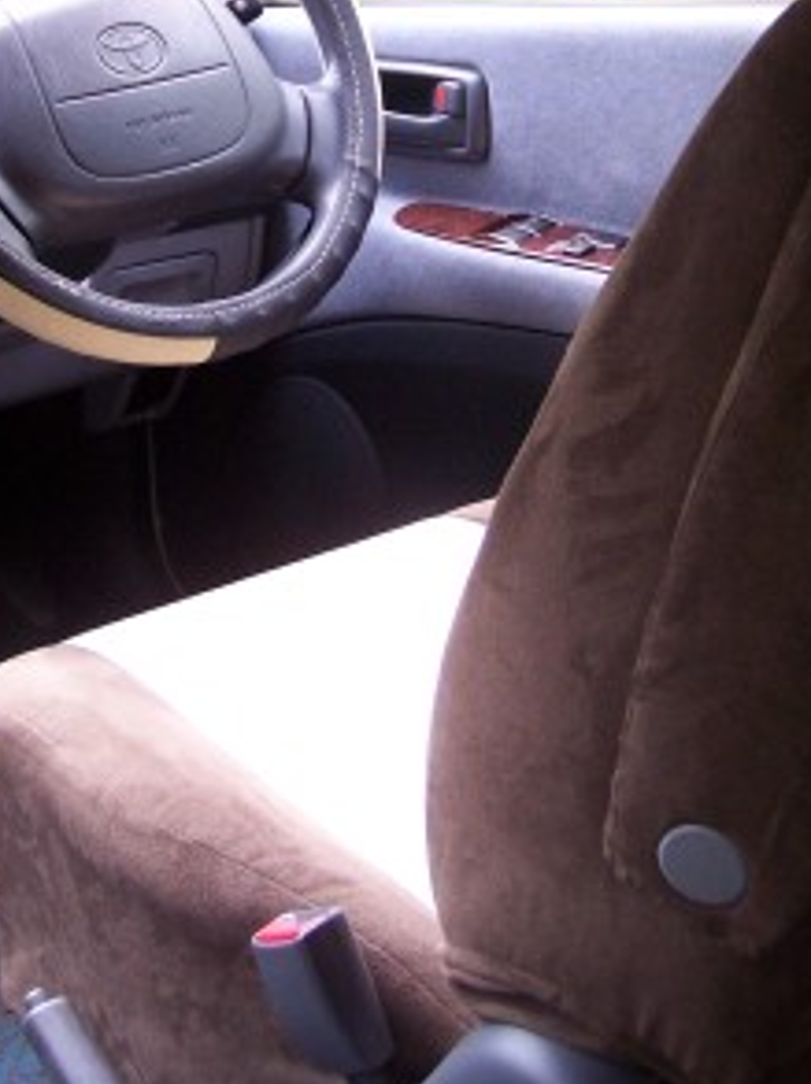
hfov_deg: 17.5
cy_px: 207
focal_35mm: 84
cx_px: 244
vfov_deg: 23.0
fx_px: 2630
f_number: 3
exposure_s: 1/20
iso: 140
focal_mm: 8
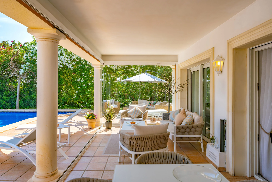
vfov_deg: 53.1
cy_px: 91
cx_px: 136
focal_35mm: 24
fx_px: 181
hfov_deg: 73.7
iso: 500
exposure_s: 1/640
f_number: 9
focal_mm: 24
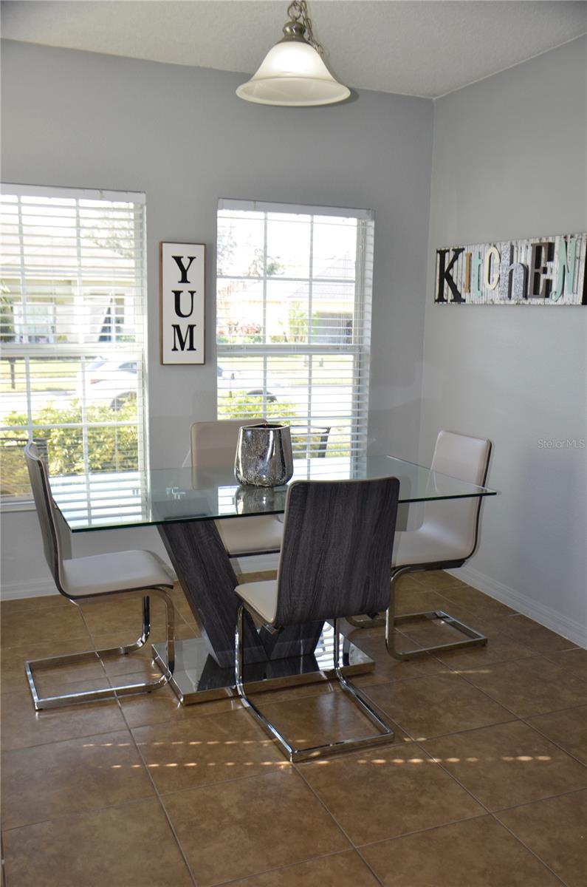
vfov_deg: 55.2
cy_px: 444
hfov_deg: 38.2
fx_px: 847
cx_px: 294
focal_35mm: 34
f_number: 3.8
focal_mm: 23
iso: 320
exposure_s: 1/125
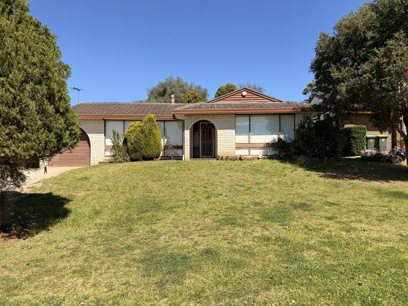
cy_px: 153
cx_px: 204
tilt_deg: +3.3
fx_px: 283
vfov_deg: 56.8
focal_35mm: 24
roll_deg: +0.3
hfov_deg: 71.6
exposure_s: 1/3584
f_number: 1.78
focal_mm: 6.76
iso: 80
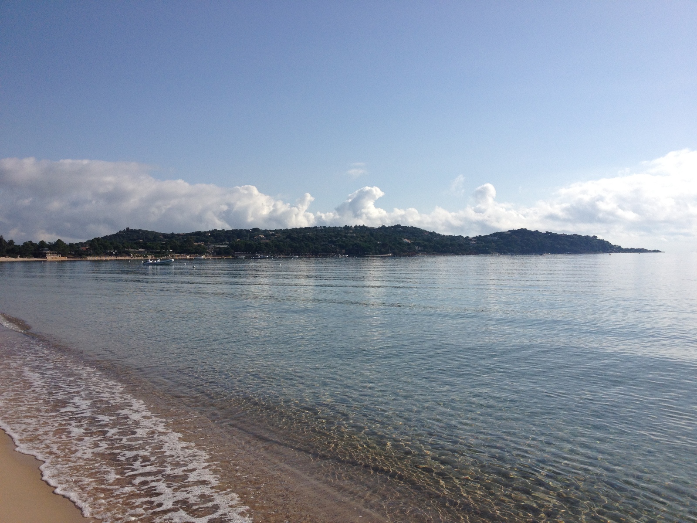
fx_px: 705
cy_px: 262
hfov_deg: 52.6
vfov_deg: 40.7
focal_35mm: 35
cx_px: 348
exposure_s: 1/3953
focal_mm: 4.28
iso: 64
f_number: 2.4
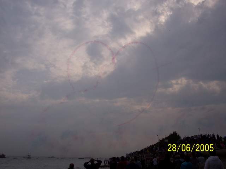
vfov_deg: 37.7
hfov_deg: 49.0
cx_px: 113
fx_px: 248
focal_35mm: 38
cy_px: 84
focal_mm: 8
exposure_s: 1/1000
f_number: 4.8
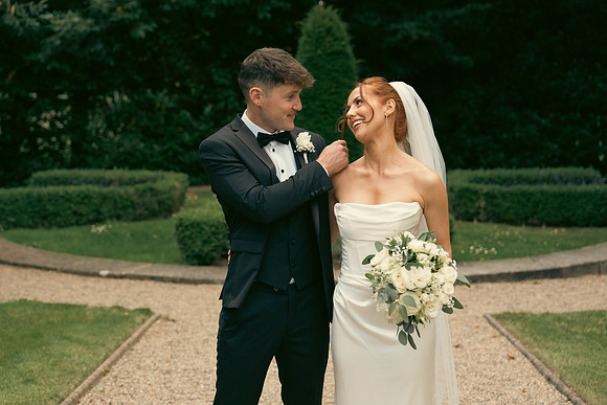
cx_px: 304
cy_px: 202
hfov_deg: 28.8
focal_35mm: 70
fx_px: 1180
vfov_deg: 19.5
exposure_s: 1/160
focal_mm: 70
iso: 50
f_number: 3.5
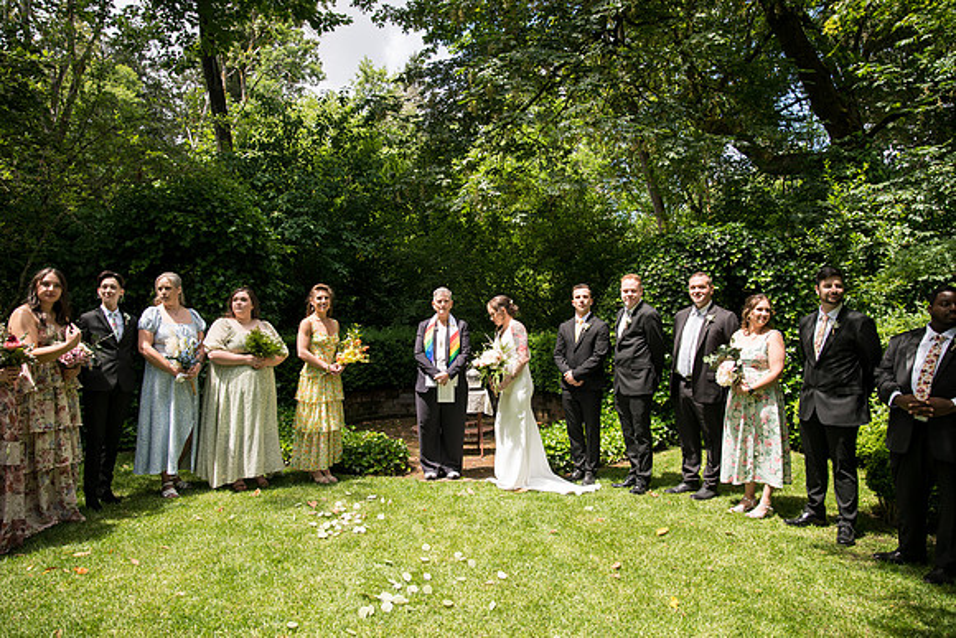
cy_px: 319
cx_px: 478
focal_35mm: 24
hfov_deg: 73.7
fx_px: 637
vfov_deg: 53.2
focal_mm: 24
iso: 125
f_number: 4
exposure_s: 1/400
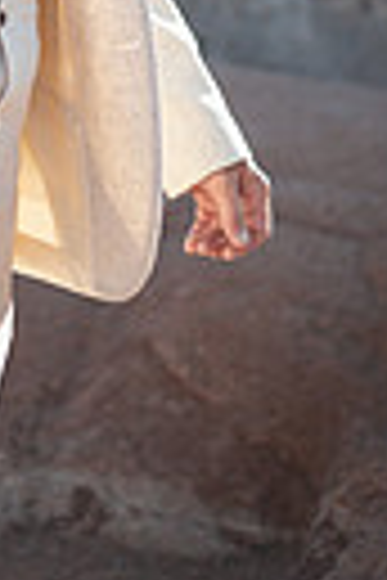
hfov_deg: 7.8
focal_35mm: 174
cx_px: -101
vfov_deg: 11.2
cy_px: -387
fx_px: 2806
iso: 100
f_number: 2
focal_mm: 50
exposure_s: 1/1000
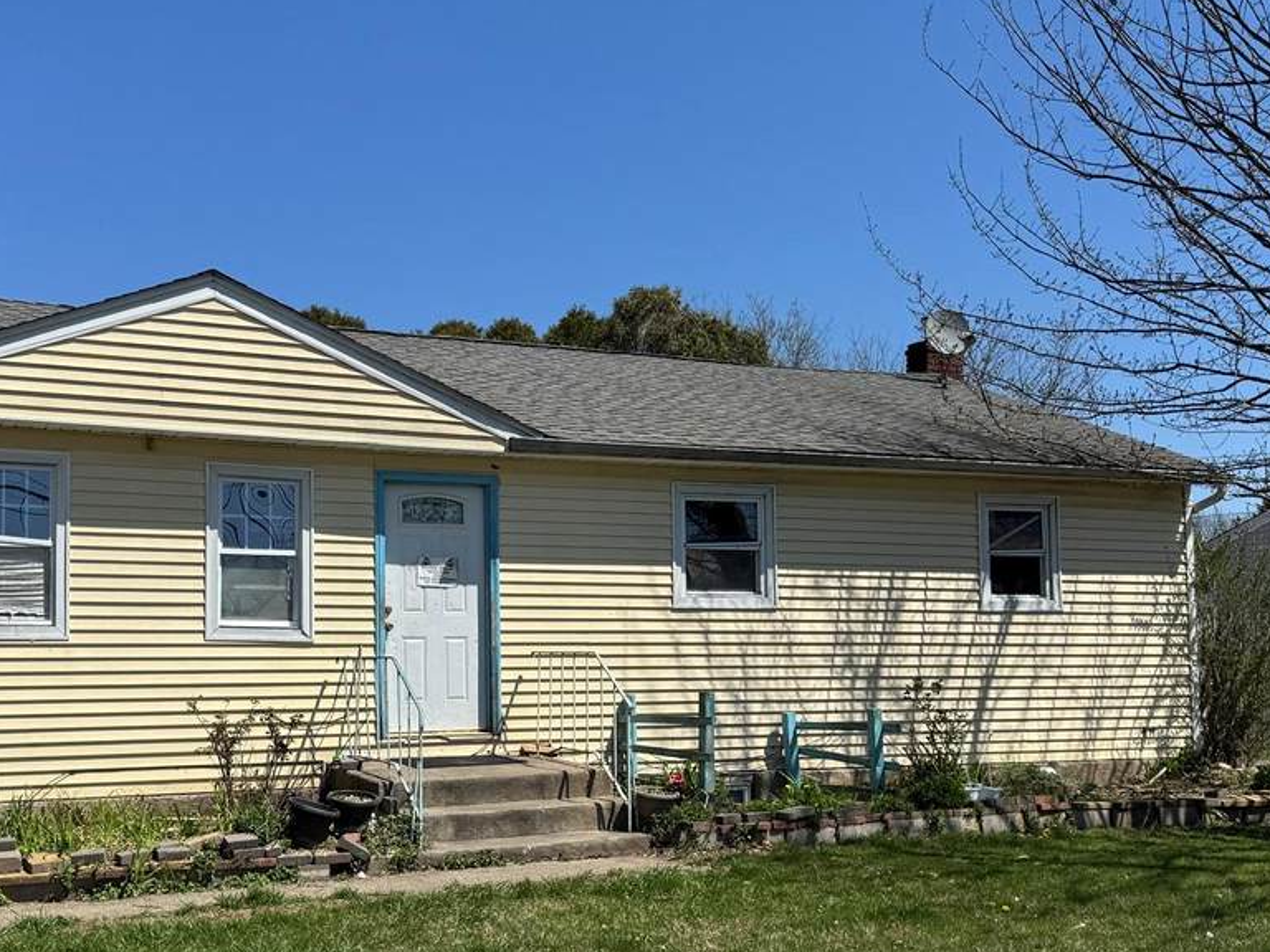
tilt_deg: +3.1
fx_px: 1468
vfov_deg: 35.8
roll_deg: -0.1
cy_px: 575
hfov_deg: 46.5
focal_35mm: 40
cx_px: 496
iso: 80
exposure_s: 1/6410
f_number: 1.78
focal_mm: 6.76
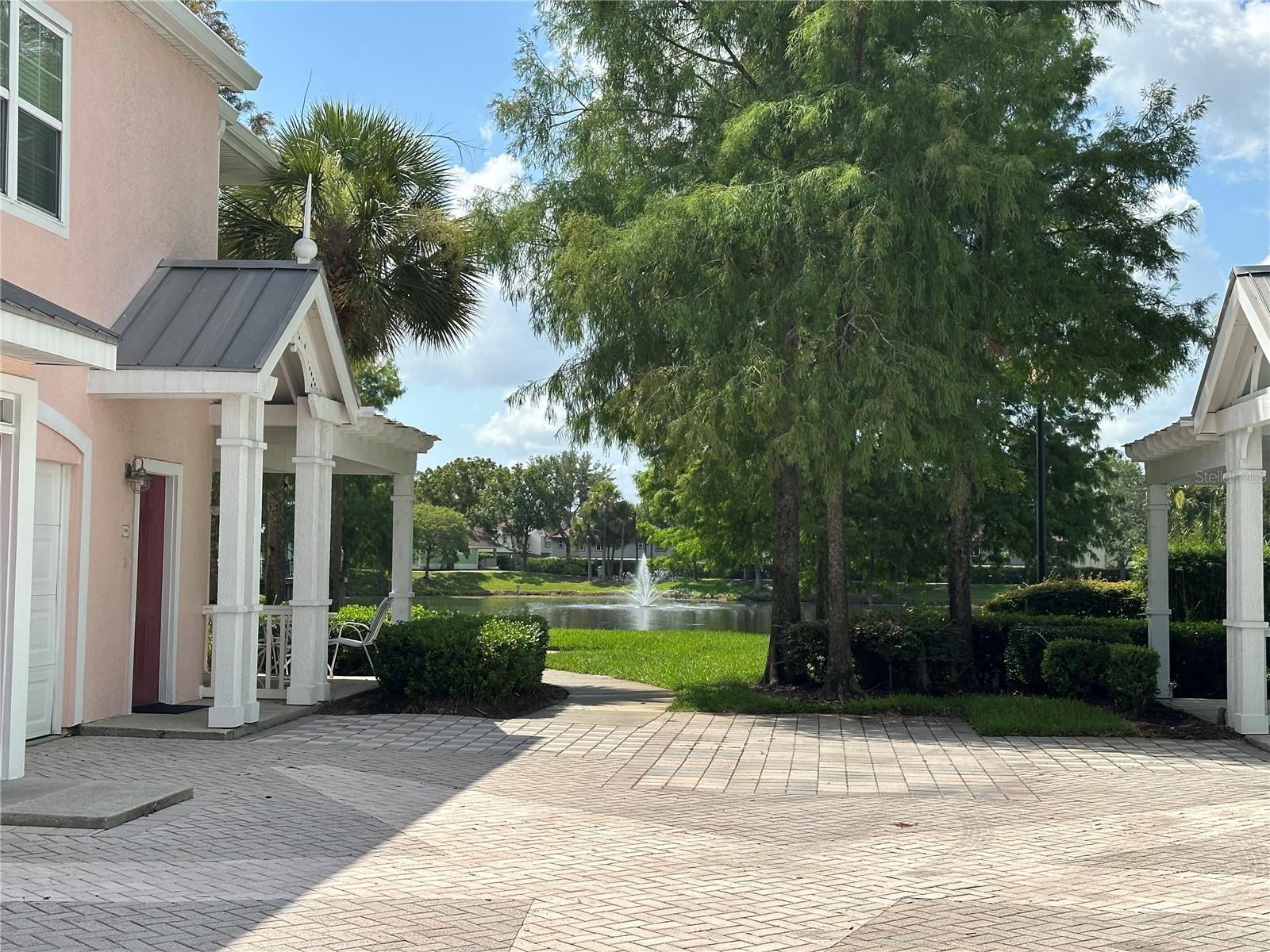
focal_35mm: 48
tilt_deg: +3.7
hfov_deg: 39.7
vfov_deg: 30.3
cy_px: 476
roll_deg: -0.9
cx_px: 635
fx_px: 1761
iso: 64
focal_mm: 6.86
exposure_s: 1/3876
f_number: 1.78
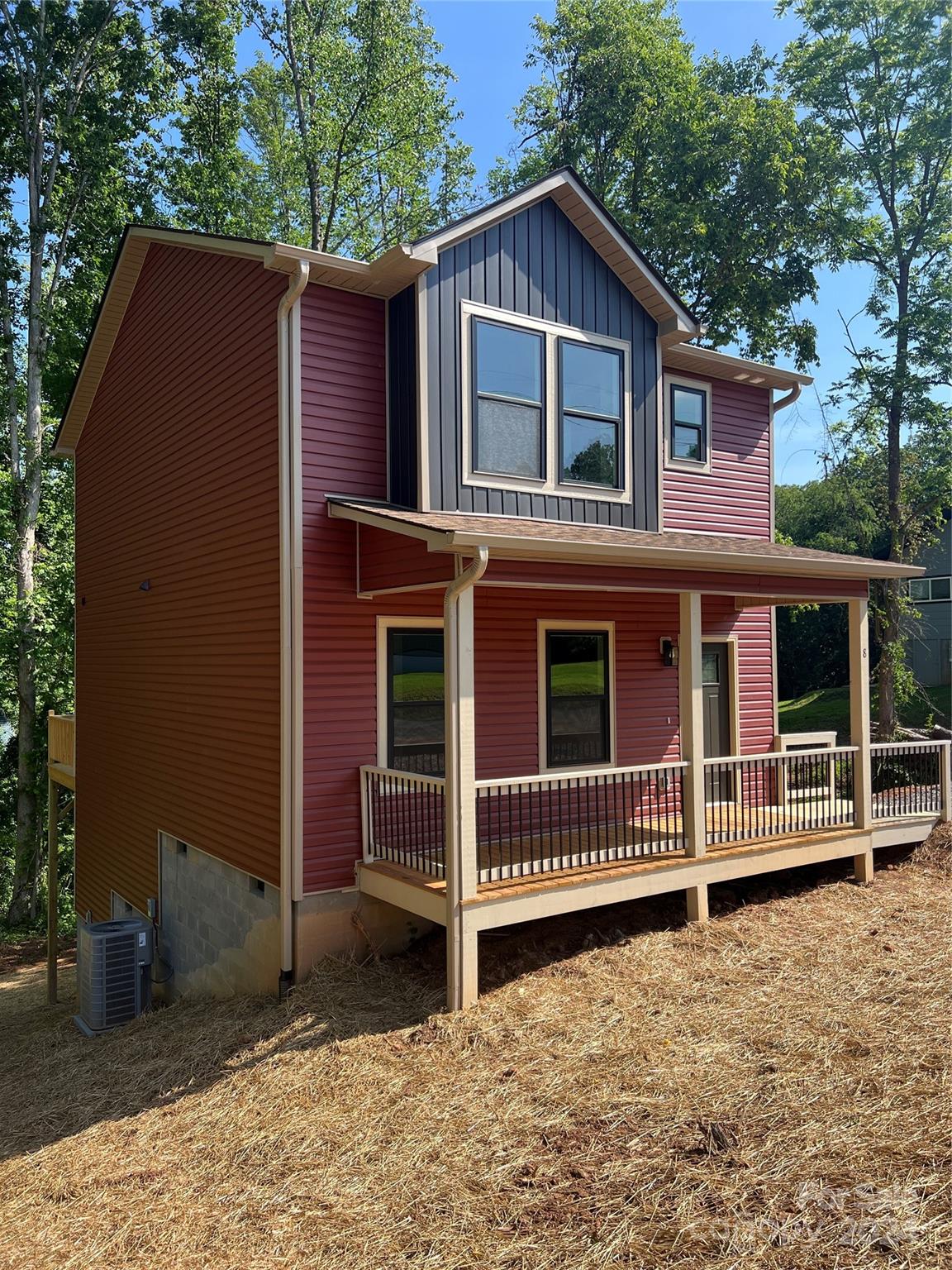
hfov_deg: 53.1
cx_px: 476
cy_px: 635
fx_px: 953
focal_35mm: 26
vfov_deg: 67.3
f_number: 1.5
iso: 50
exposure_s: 1/1972
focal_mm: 5.7
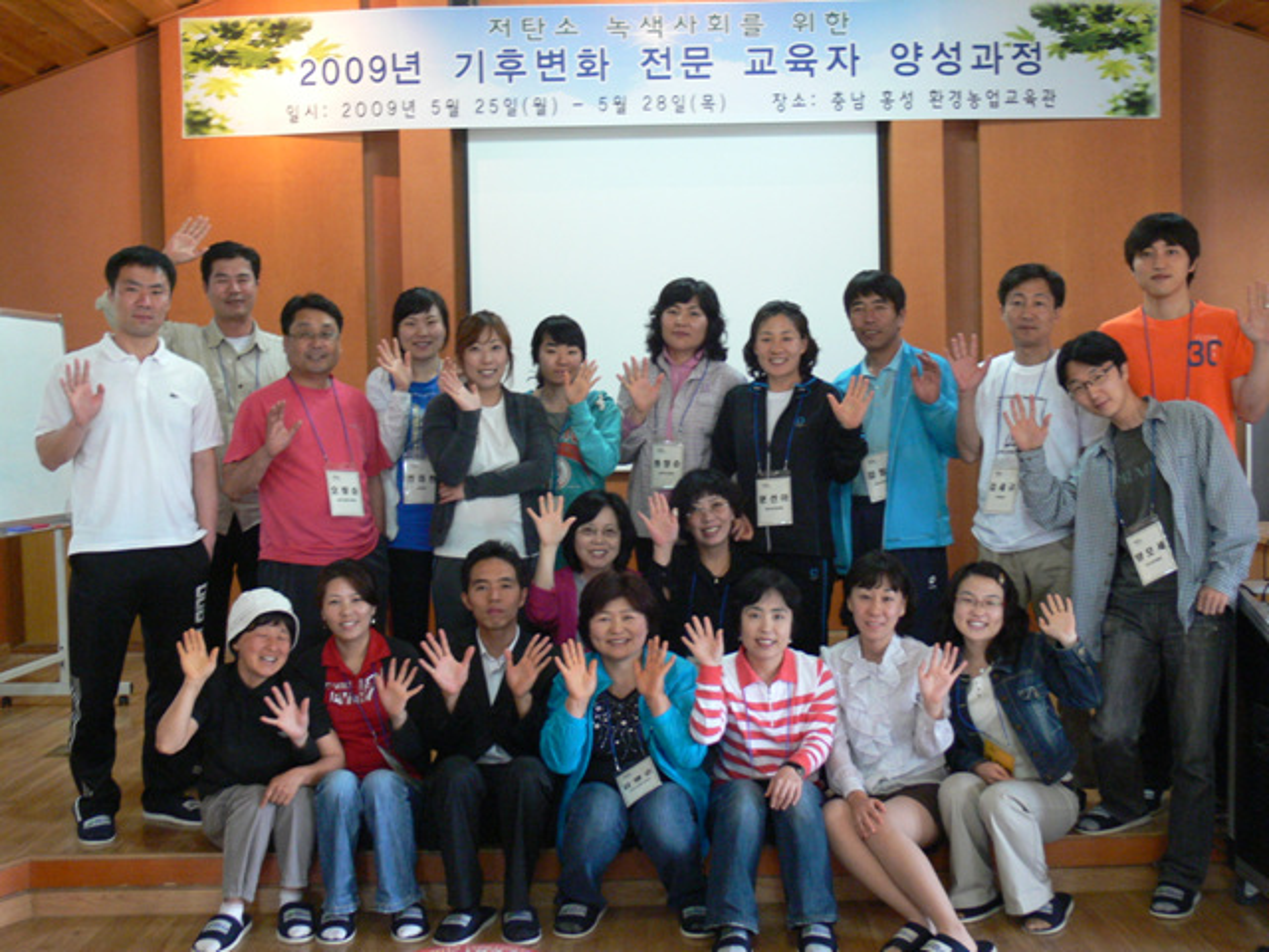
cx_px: 634
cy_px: 476
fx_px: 1613
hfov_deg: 42.9
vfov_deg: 32.9
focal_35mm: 44
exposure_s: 1/10
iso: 200
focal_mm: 9.3
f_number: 3.2
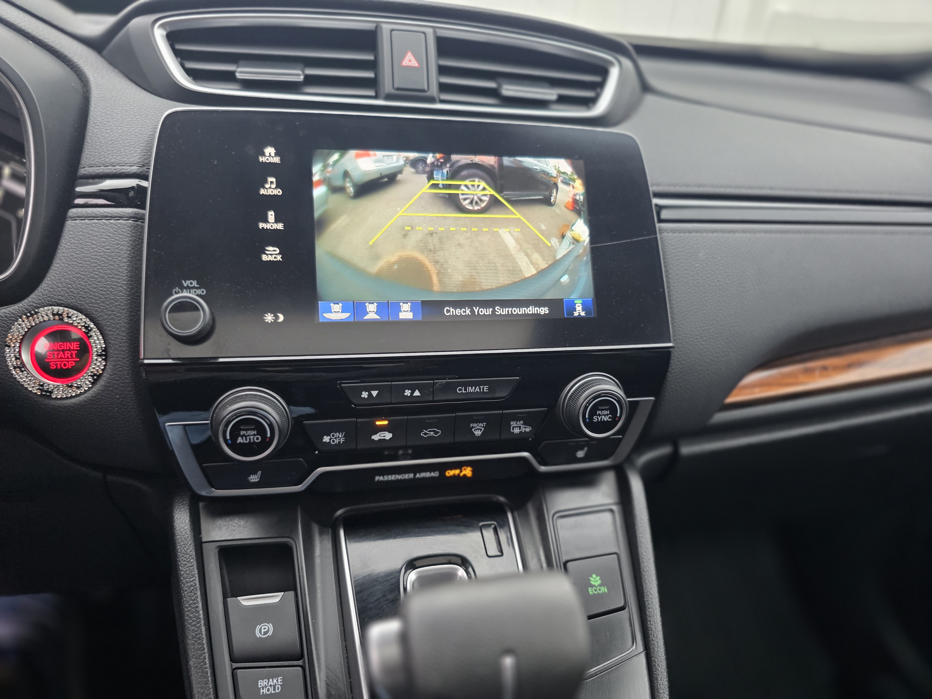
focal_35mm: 23
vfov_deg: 58.9
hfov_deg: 73.9
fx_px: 619
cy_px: 350
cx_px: 466
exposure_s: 1/240
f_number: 1.7
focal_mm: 6.3
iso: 640
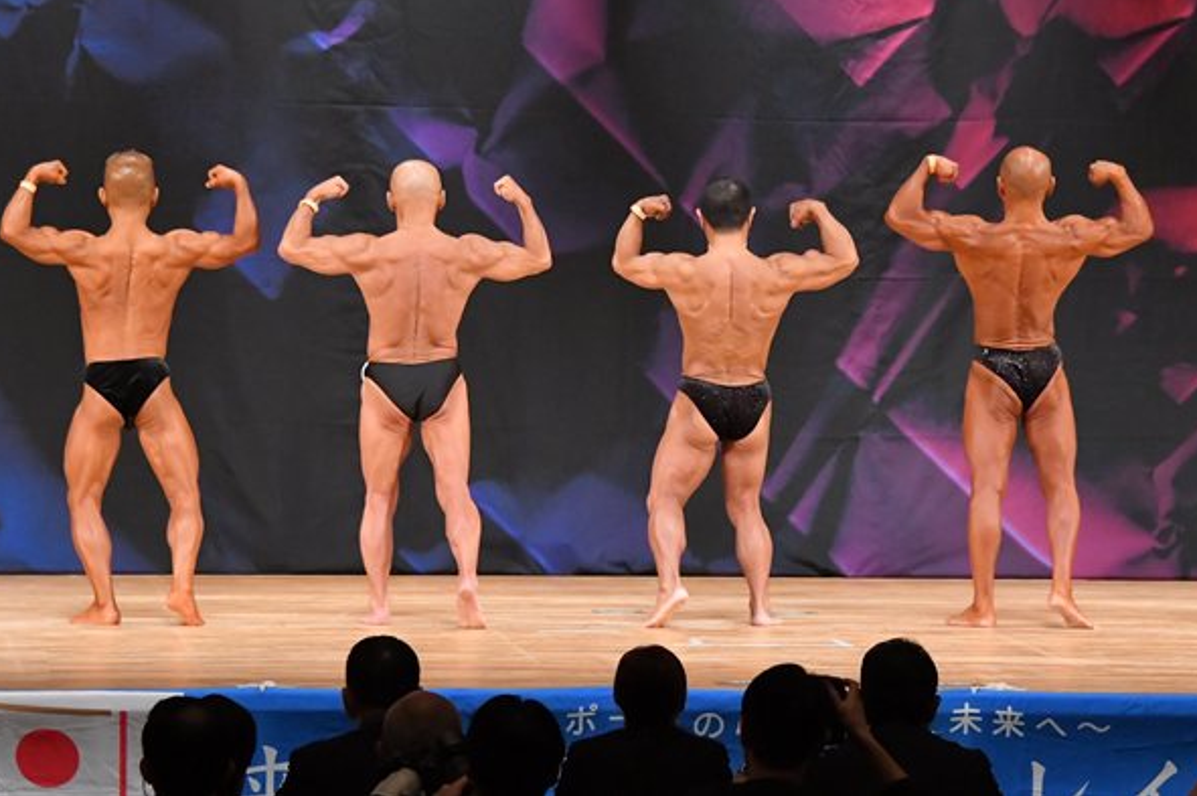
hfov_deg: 10.0
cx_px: 663
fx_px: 6844
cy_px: 275
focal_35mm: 206
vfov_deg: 6.7
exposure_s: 1/400
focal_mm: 105
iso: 6400
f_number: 5.6
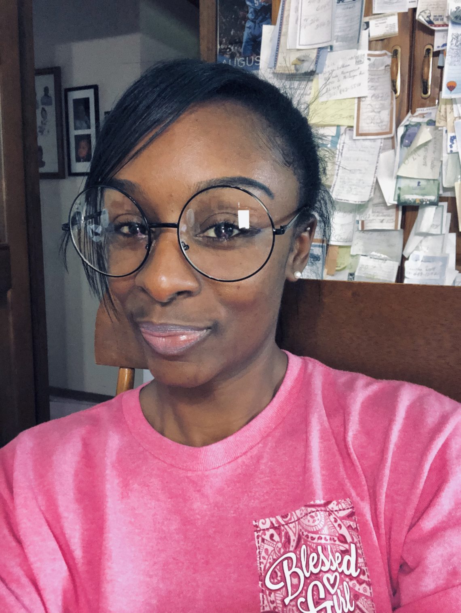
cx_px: 230
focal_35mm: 32
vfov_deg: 56.8
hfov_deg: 44.2
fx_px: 567
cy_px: 306
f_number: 2.2
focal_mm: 2.87
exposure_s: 1/30
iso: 320
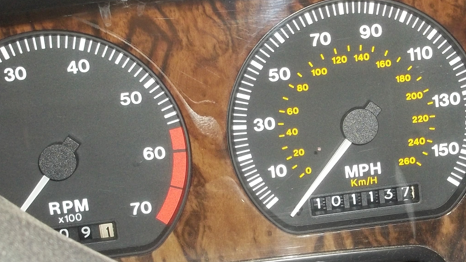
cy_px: 135
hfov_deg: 27.5
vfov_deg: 15.9
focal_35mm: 76
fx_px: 939
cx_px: 344
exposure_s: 1/30
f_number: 3.3
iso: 160
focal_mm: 5.9
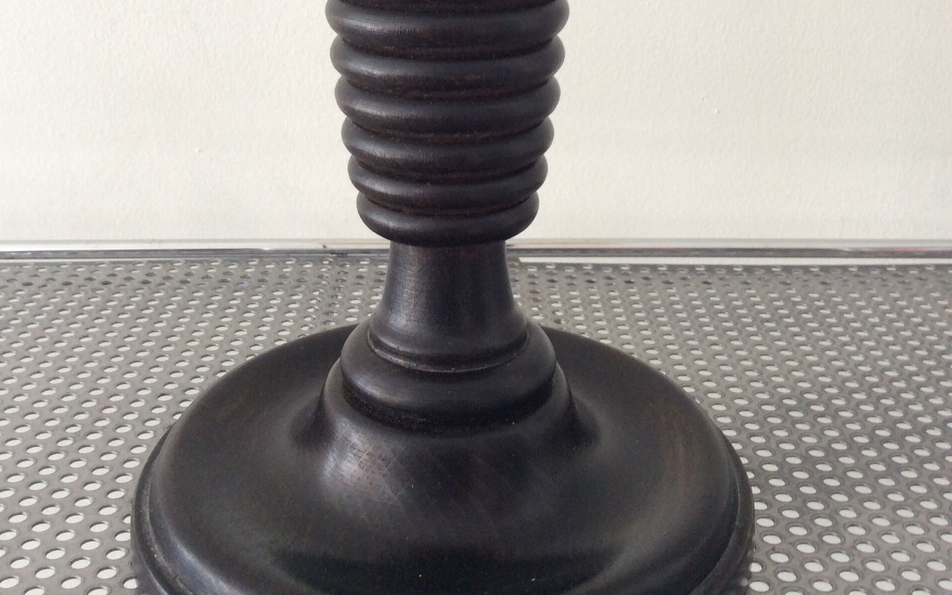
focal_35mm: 46
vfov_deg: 27.3
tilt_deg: -15.1
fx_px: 1194
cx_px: 470
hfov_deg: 43.5
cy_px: 98
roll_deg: +1.3
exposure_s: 1/25
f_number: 2.4
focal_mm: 3.3
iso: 64
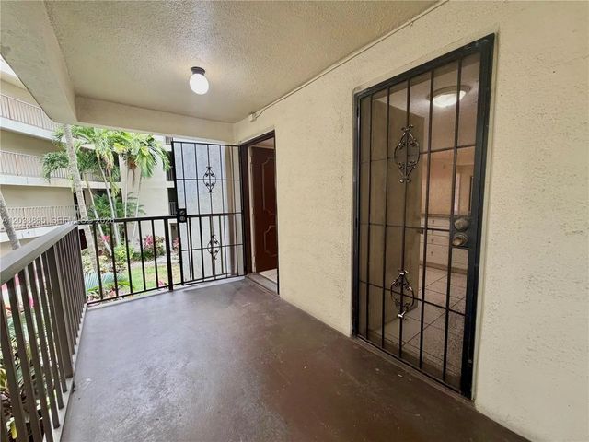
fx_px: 238
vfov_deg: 85.7
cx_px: 294
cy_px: 221
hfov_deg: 102.1
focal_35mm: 14
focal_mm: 2.22
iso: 320
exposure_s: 1/90
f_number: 2.2
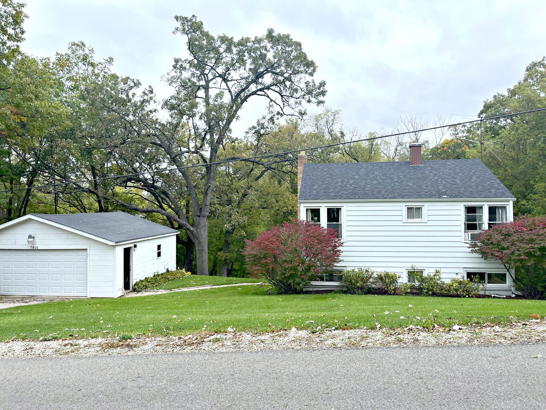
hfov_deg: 67.3
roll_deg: +1.1
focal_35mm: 26
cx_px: 273
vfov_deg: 53.1
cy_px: 205
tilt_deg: -1.4
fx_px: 410
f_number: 1.6
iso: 50
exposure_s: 1/1580
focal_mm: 5.1
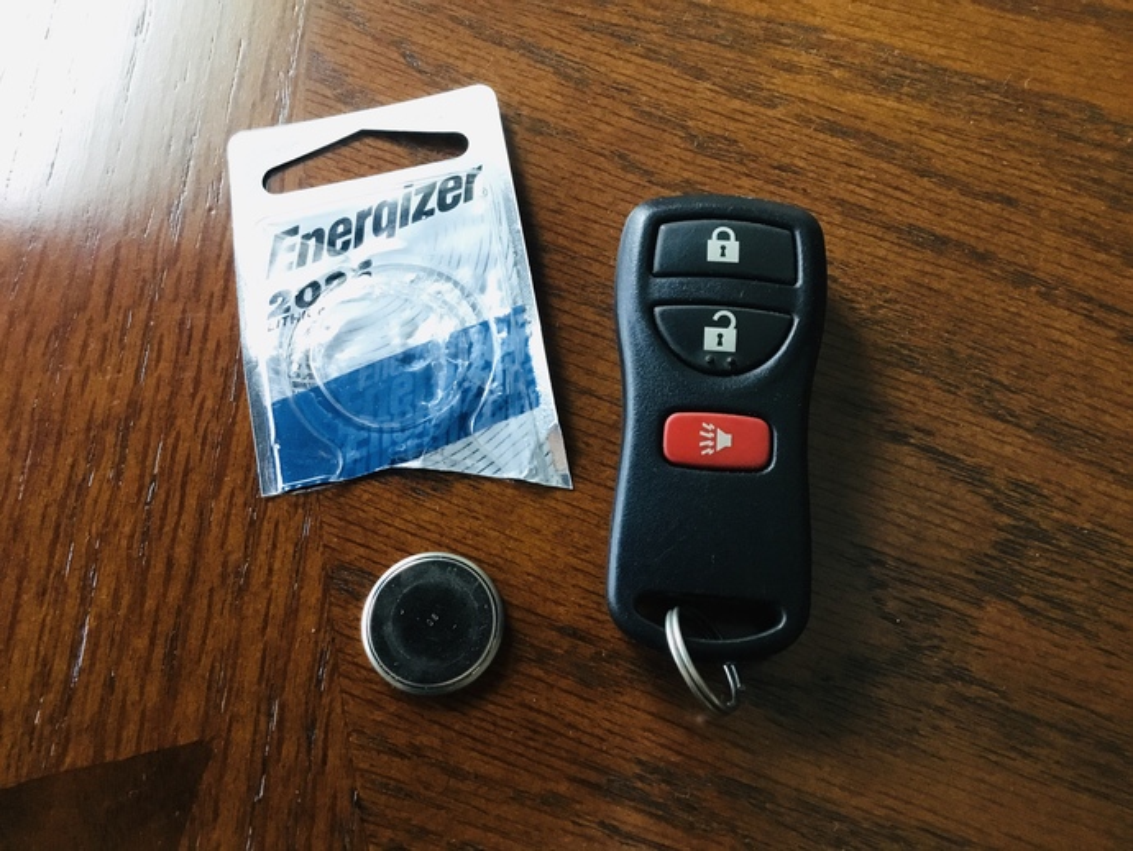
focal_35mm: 31
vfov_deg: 45.5
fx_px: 1015
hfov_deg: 58.3
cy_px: 426
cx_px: 566
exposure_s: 1/30
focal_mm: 3.3
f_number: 2.4
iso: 160
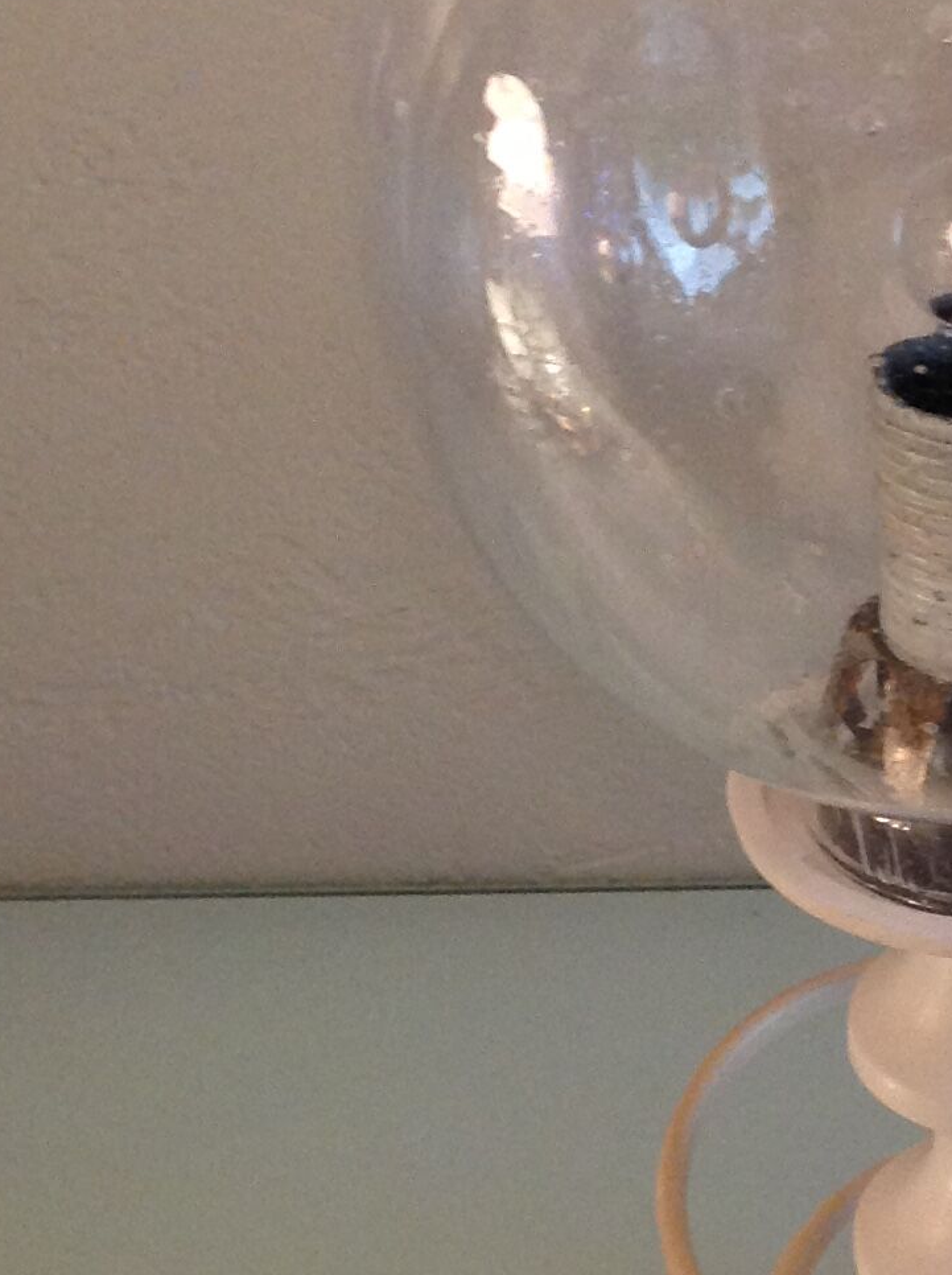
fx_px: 3455
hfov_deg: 15.3
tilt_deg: -37.8
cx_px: 1031
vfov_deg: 20.4
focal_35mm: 94
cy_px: 1169
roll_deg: +3.5
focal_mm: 4.28
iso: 200
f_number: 2.4
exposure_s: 1/17
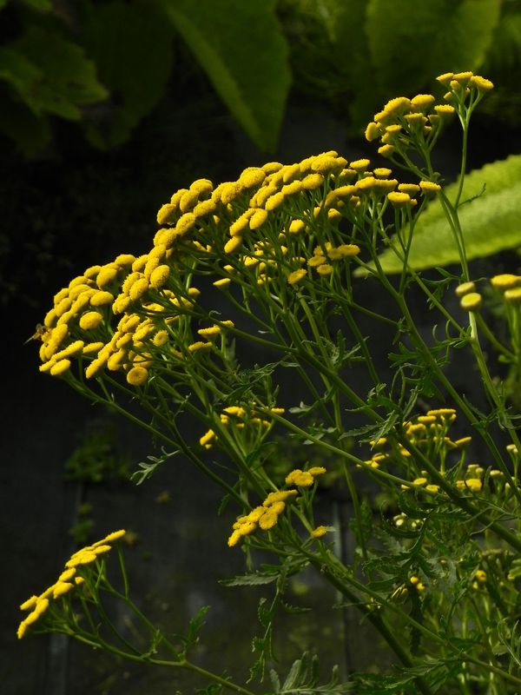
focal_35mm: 129
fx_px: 2589
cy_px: 348
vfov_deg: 15.3
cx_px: 260
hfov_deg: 11.5
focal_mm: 23
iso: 160
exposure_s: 1/1000
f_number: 5
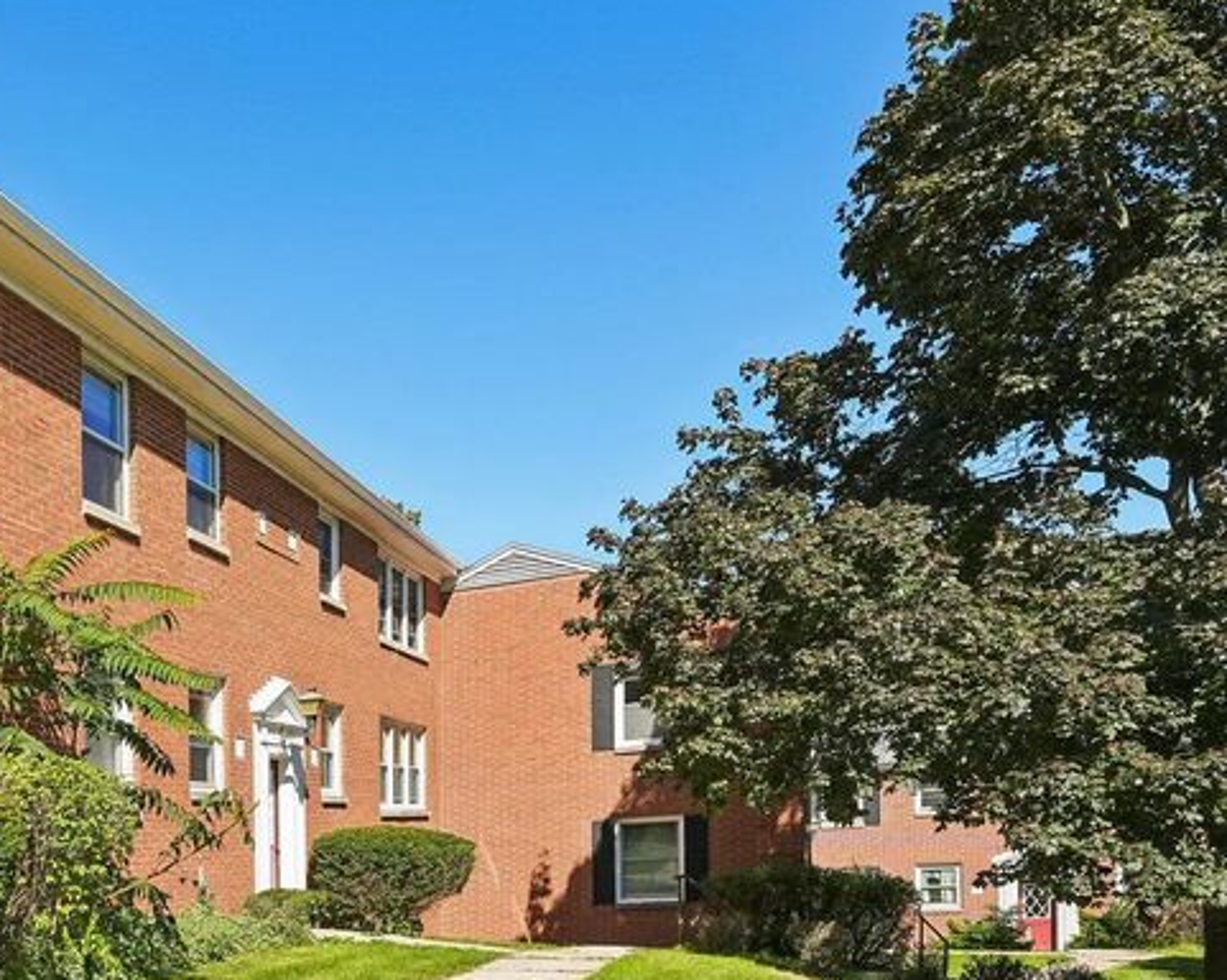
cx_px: 87
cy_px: 514
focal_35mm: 33
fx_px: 1197
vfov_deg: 44.5
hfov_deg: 47.7
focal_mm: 16.5
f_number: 6.3
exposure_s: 1/500
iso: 100
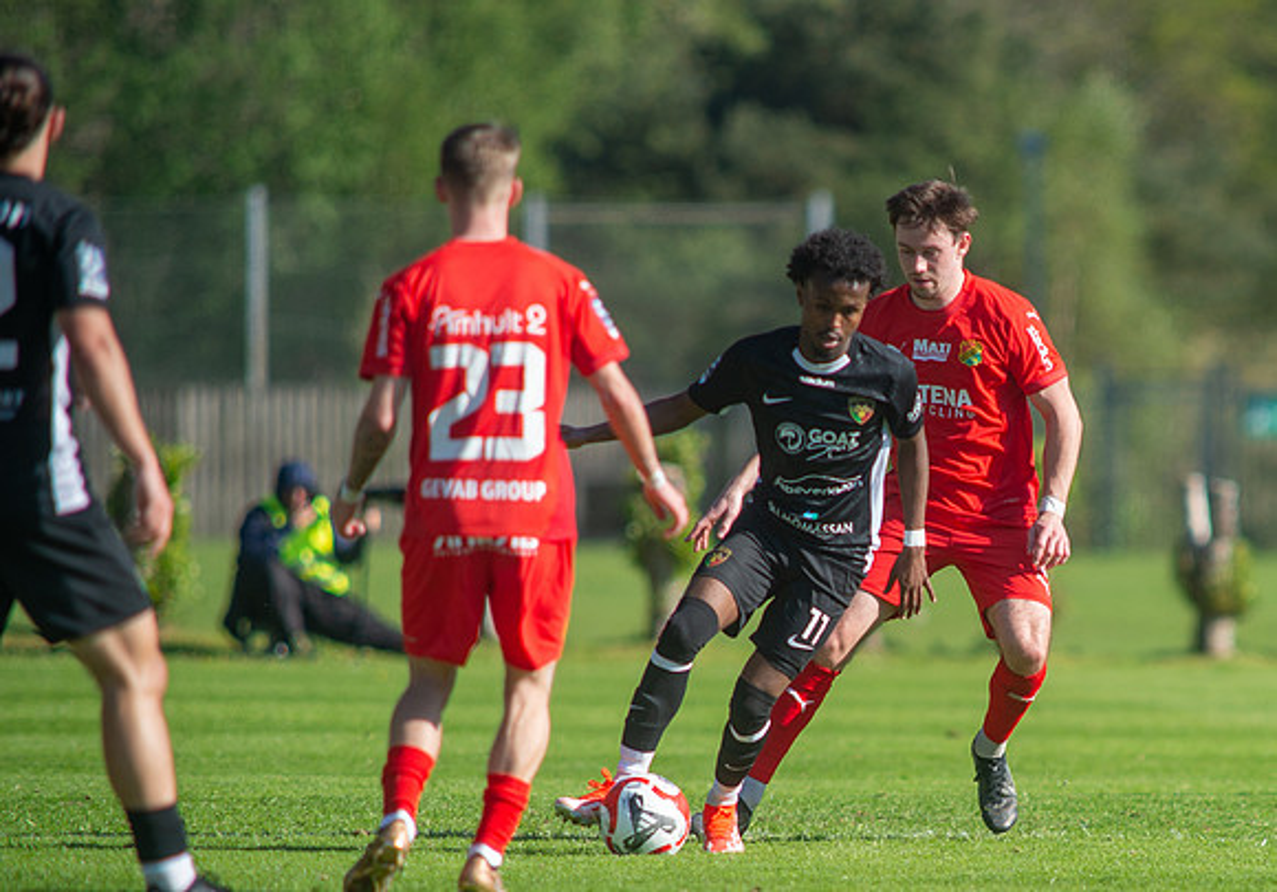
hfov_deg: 3.2
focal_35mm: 641
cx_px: 967
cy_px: 643
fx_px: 23071
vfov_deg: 2.2
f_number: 4
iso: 280
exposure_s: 1/1600
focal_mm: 420
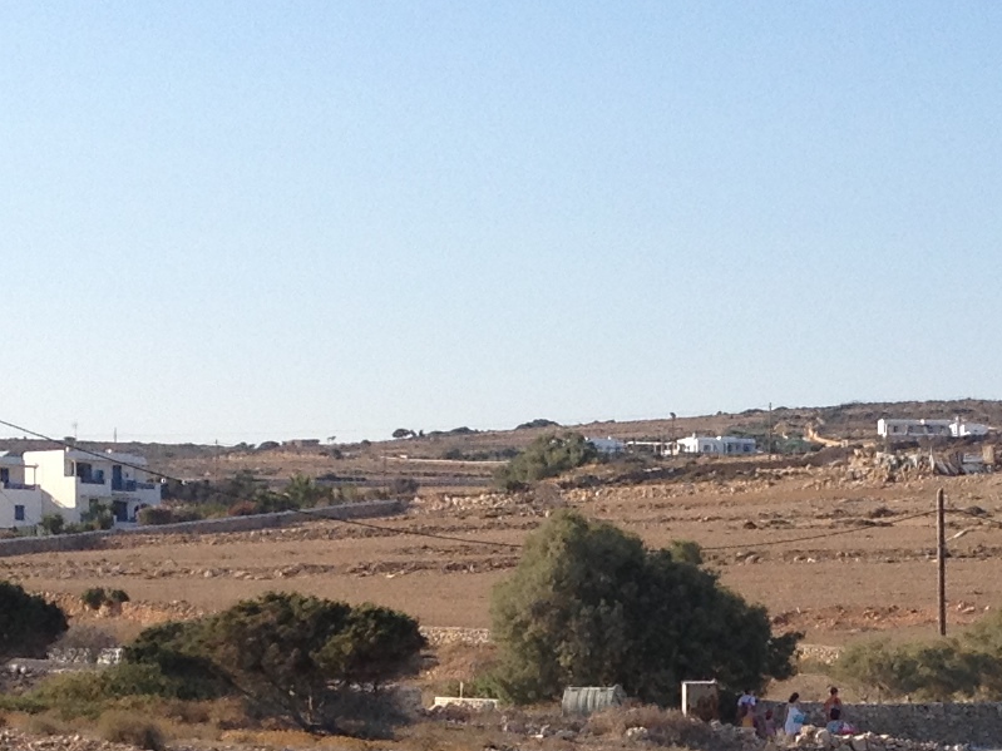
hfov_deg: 13.7
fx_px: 4139
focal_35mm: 143
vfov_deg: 10.3
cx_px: 943
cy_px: 820
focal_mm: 4.28
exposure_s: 1/1416
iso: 50
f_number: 2.4
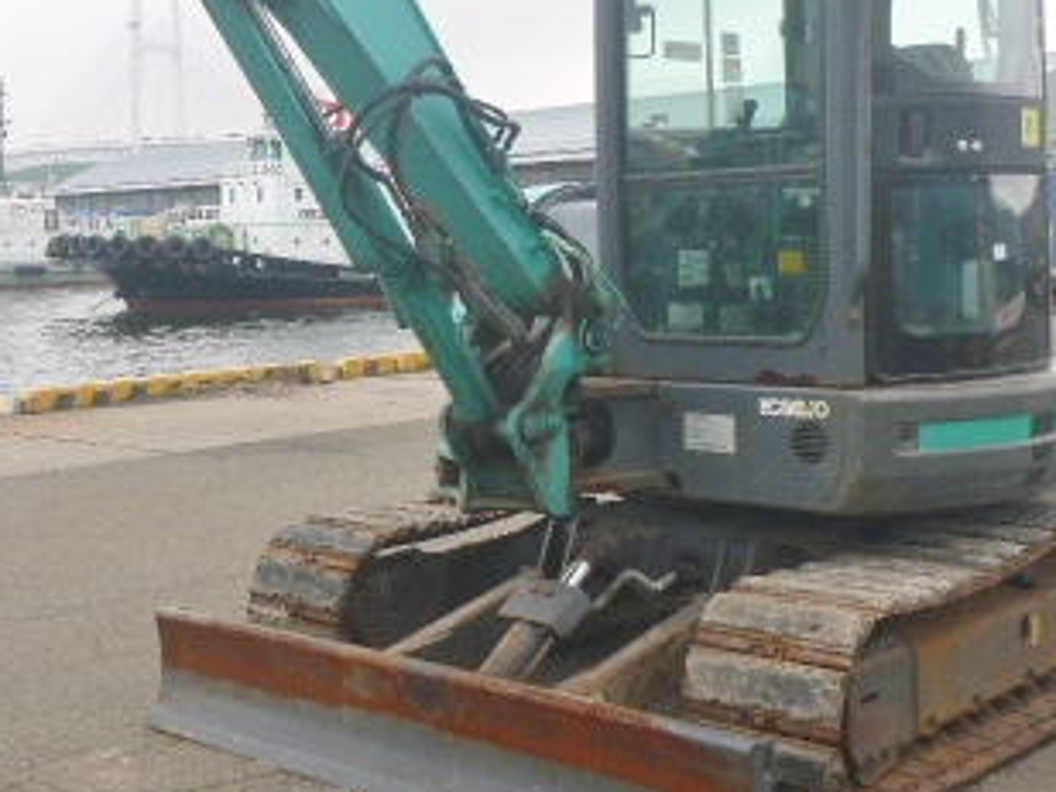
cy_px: 291
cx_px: 261
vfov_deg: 27.9
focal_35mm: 52
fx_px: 1586
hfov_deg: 36.0
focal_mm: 4.5
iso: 100
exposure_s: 1/125
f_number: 3.9
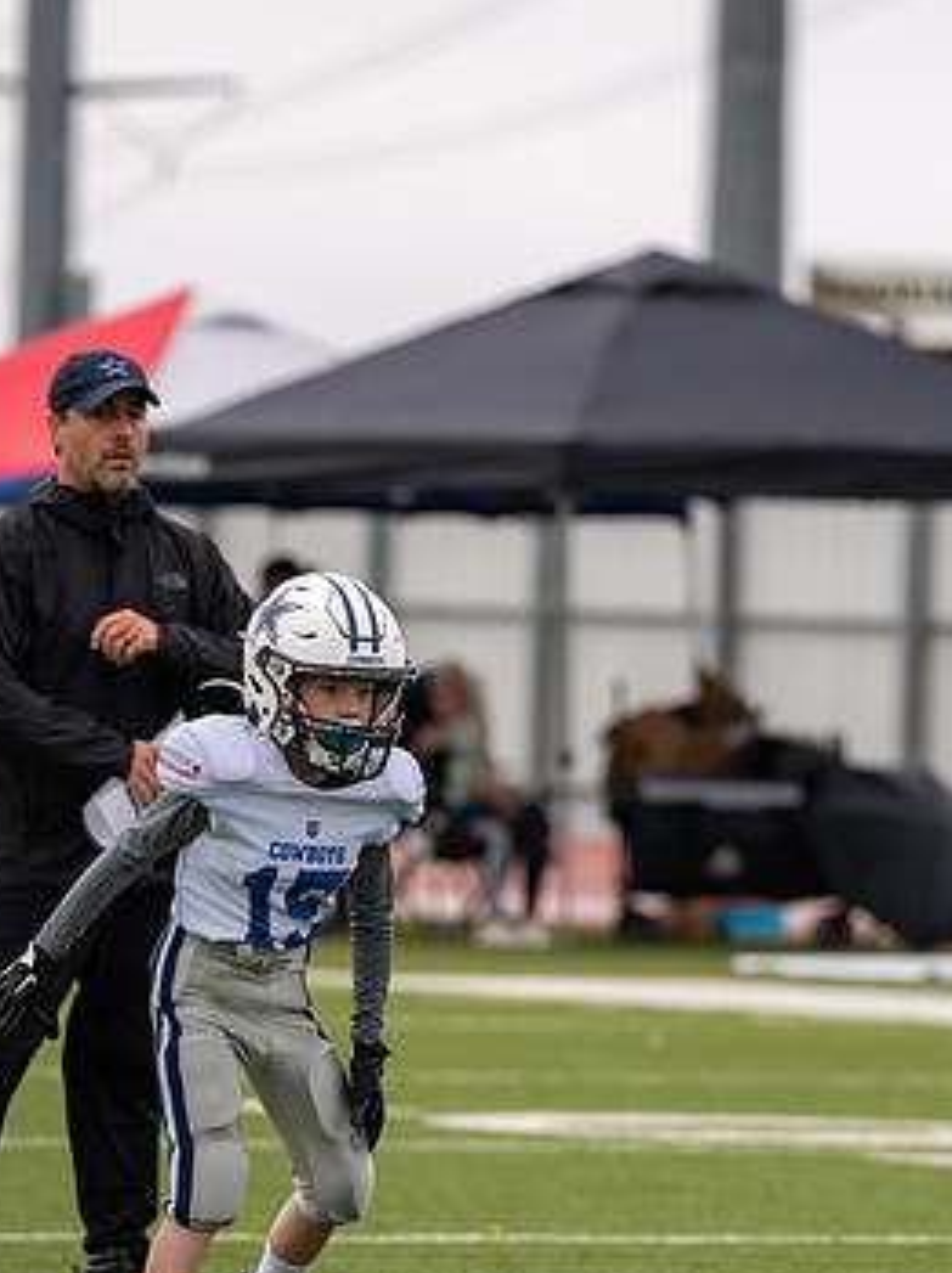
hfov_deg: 3.7
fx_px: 14878
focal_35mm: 405
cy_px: 879
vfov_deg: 4.9
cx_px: 310
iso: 250
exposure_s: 1/1250
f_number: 3.5
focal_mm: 200
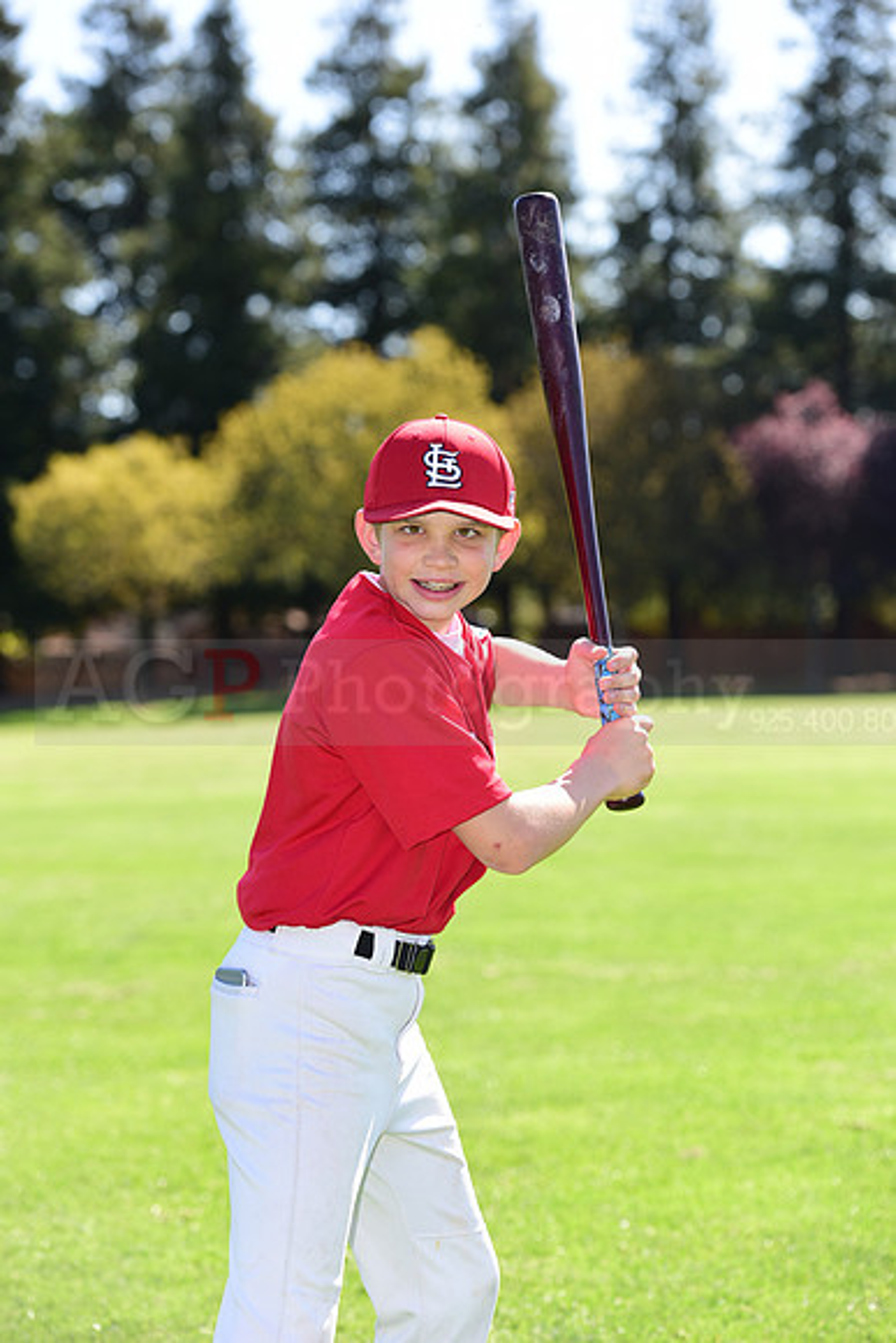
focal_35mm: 122
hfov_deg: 11.2
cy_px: 672
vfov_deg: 16.8
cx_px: 448
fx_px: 4552
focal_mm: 122
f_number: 4.5
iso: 125
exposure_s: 1/320
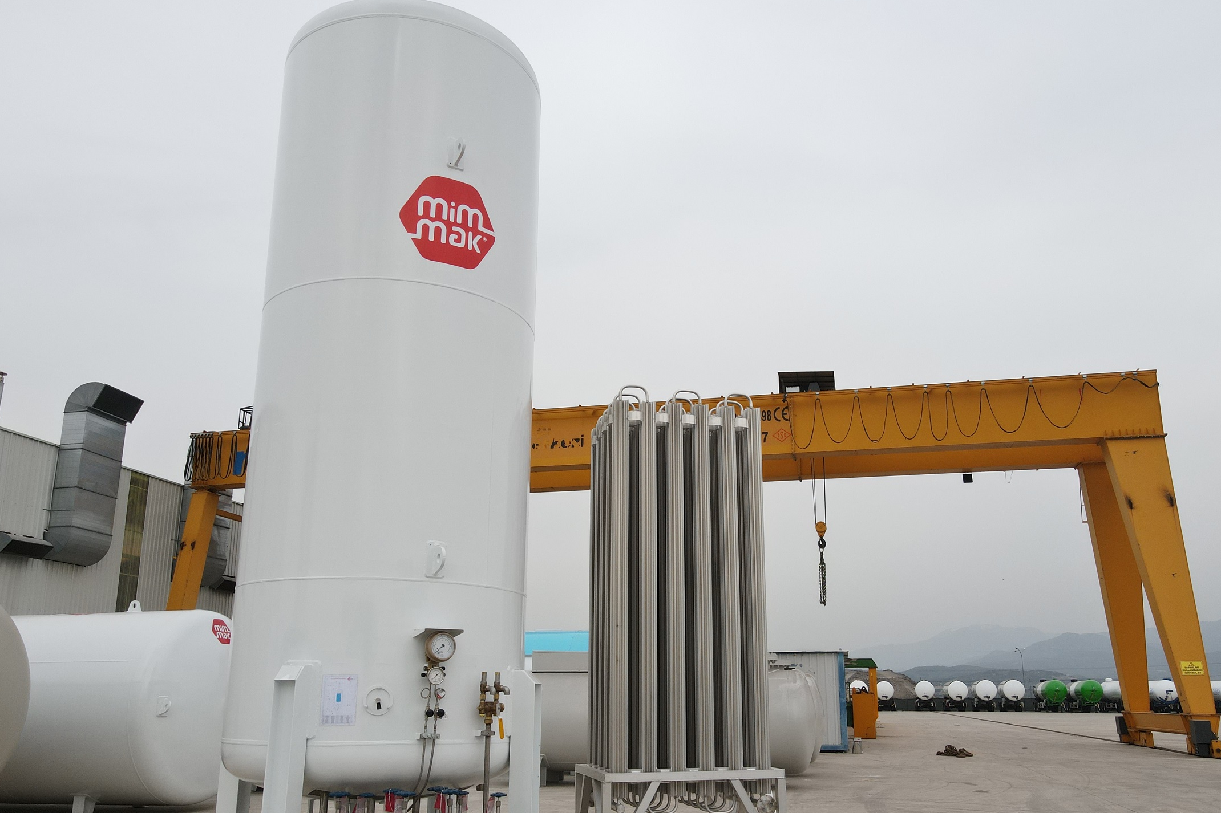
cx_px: 625
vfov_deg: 46.2
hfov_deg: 65.5
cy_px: 478
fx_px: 949
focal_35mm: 28
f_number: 2.8
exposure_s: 1/500
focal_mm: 4.5
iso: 110
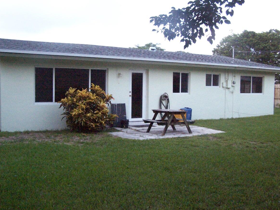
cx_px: 137
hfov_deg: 47.9
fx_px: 315
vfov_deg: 36.8
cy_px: 104
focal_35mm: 39
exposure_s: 1/125
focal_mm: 6.3
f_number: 2.8
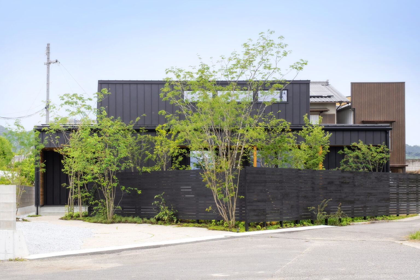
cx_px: 210
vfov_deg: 25.1
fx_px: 630
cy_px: 140
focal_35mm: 54
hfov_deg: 36.9
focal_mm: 35.8
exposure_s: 1/1000
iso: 800
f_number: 5.6
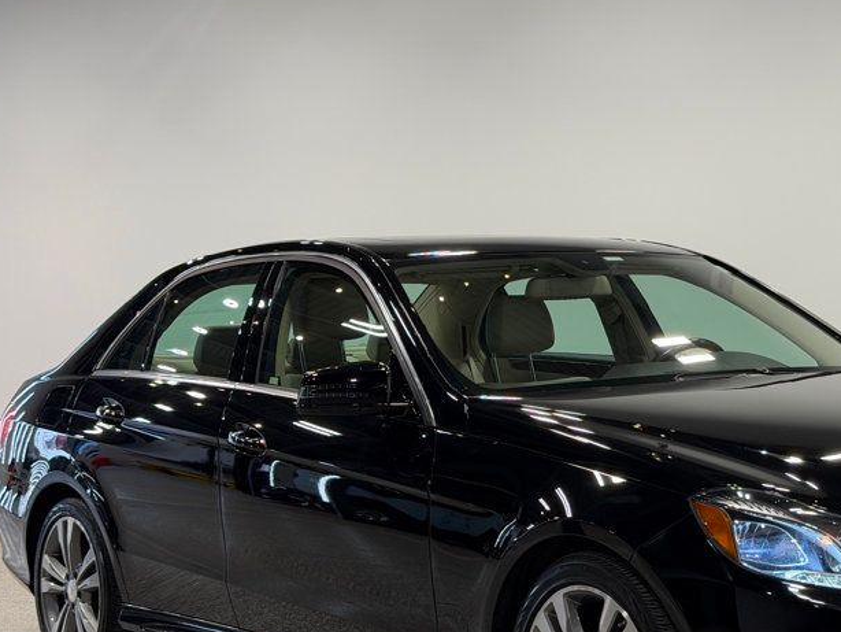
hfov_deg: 24.1
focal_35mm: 80
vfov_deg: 18.4
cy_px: 425
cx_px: 638
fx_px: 1944
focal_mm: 6.76
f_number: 1.78
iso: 64
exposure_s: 1/238
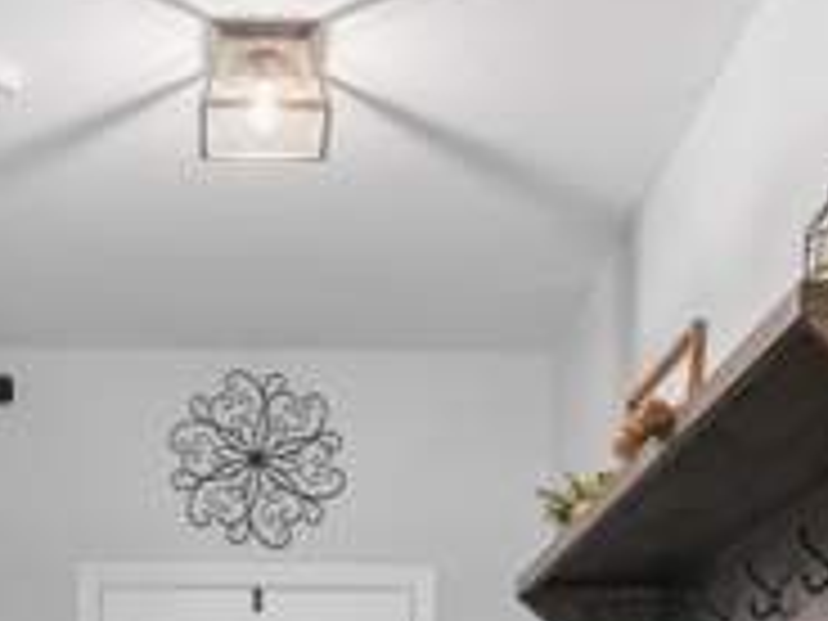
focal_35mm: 73
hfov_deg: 26.5
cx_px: 284
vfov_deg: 18.3
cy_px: 878
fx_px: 1748
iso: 200
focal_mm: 17.5
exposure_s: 8
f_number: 11
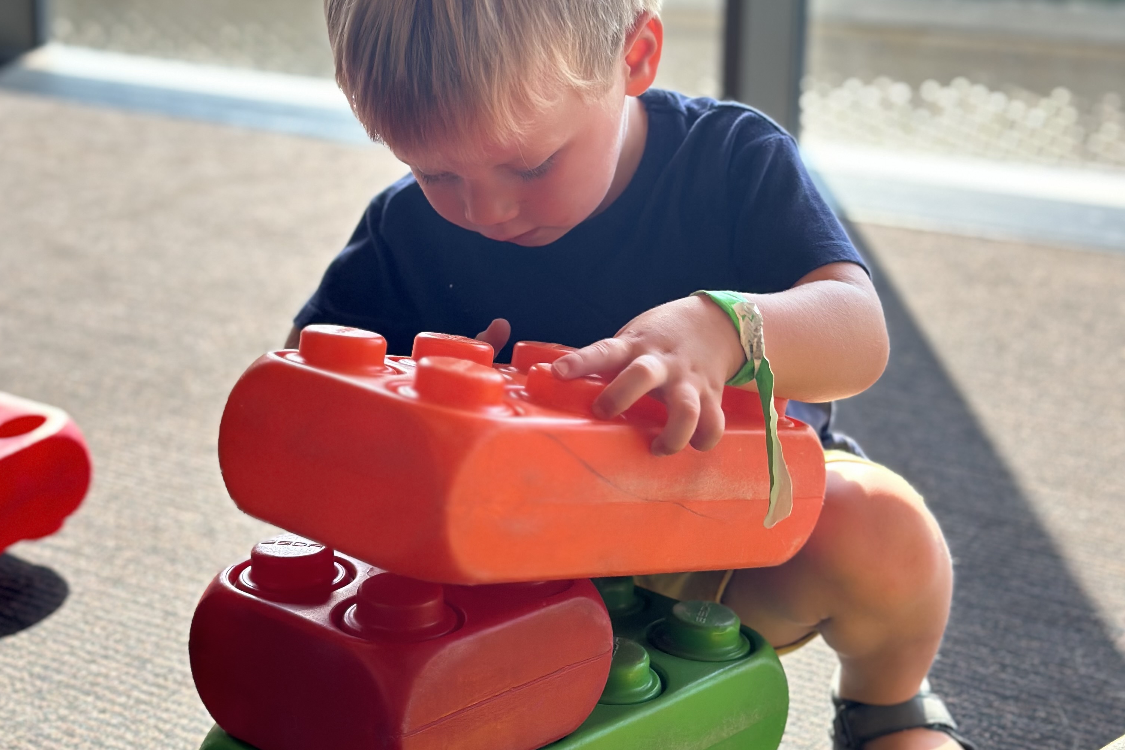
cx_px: 560
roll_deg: -2.4
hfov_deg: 30.1
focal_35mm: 67
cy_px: 261
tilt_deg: -13.0
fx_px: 2094
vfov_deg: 20.3
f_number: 1.78
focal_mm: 6.86
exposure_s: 1/225
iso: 80
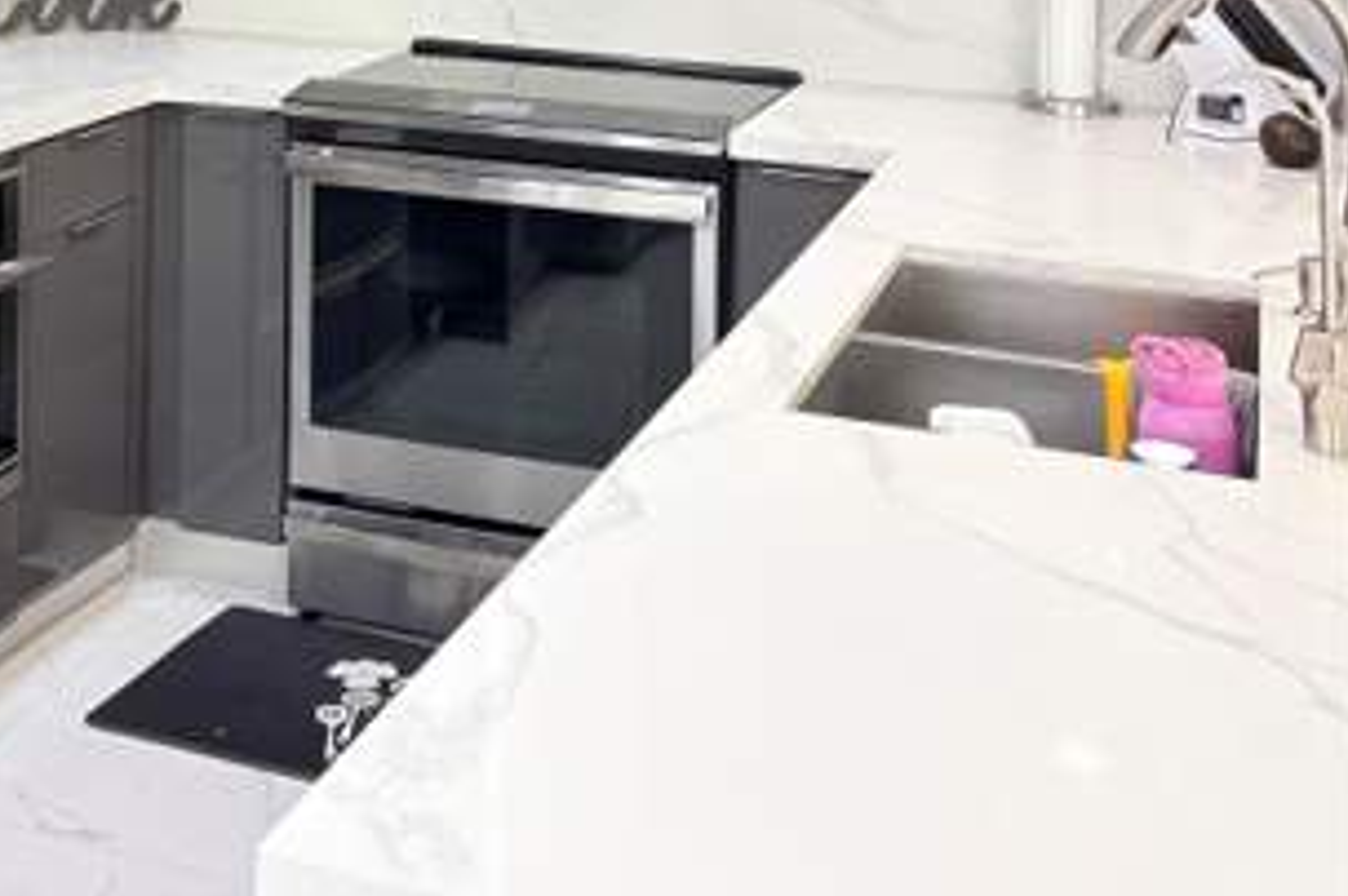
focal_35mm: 57
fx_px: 2132
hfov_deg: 34.2
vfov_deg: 21.6
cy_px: -235
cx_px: 302
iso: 64
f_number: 1.6
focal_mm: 5.96
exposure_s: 1/60
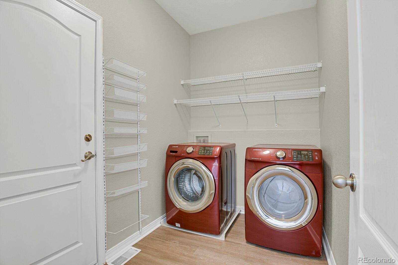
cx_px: 199
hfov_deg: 93.3
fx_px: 188
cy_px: 132
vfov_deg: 70.4
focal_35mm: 17
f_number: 8
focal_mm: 17
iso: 250
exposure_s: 10
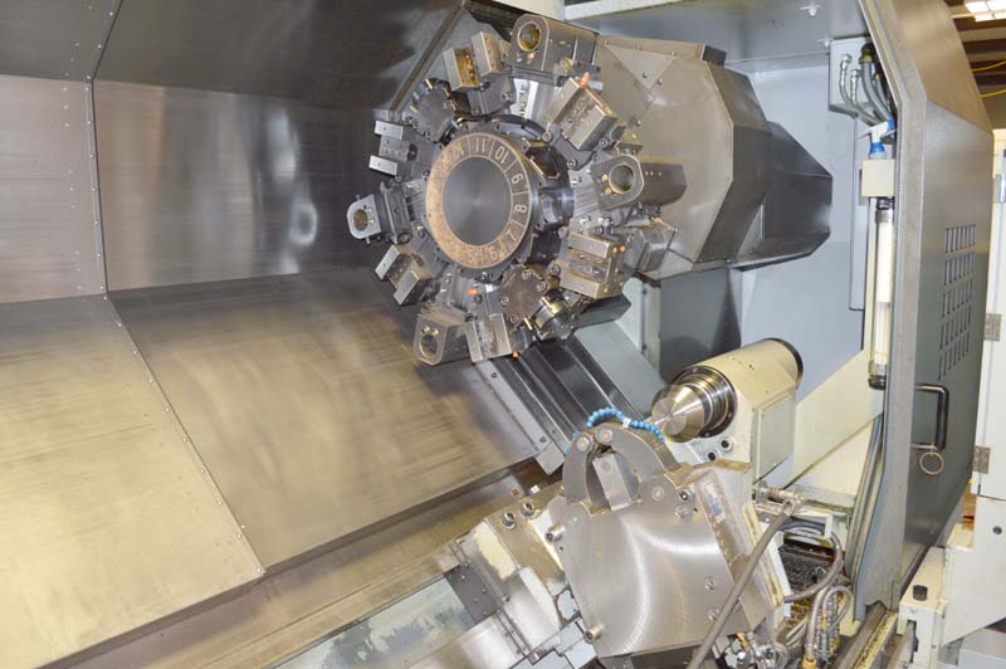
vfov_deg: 43.5
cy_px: 334
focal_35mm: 30
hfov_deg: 62.0
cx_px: 503
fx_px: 838
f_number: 3.8
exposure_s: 1/60
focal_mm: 20
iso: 500
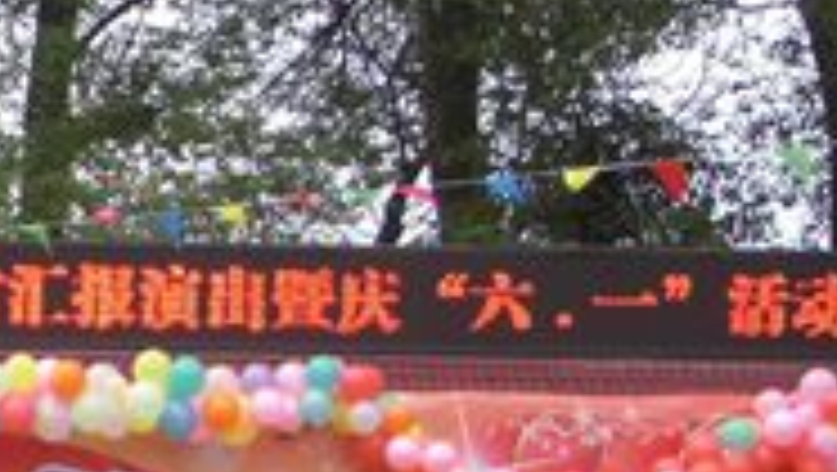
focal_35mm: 123
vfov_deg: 9.6
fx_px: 2732
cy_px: 717
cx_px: -234
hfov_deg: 16.5
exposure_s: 1/250
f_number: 3.3
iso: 100
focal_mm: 7.6
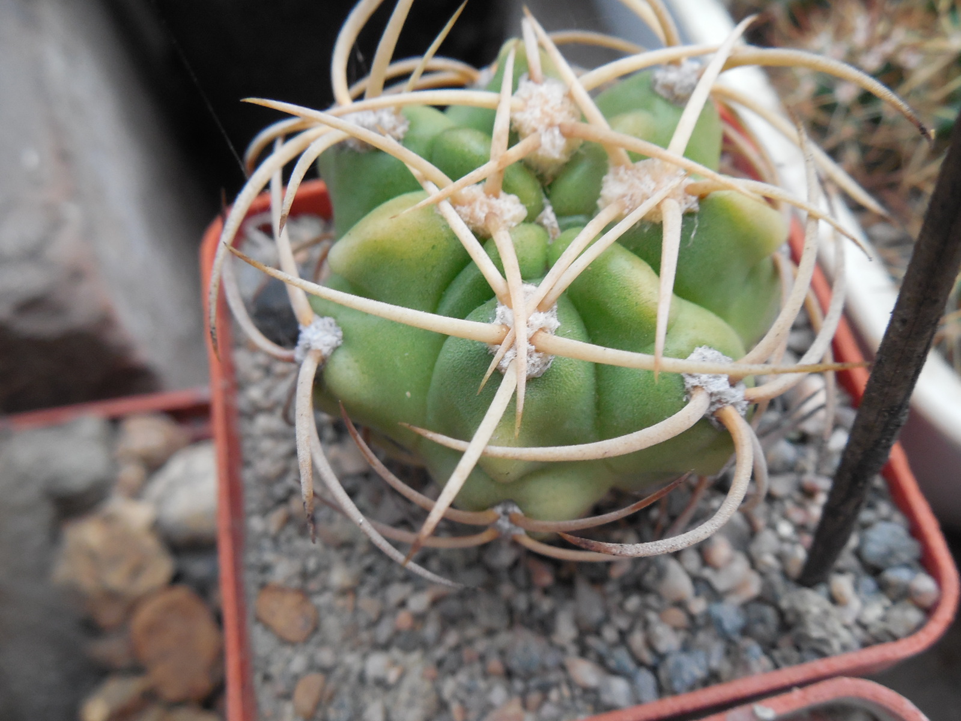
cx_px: 480
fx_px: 861
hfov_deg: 58.4
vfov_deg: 45.4
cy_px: 360
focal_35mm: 31
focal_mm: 5.6
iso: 320
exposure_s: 1/30
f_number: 3.6
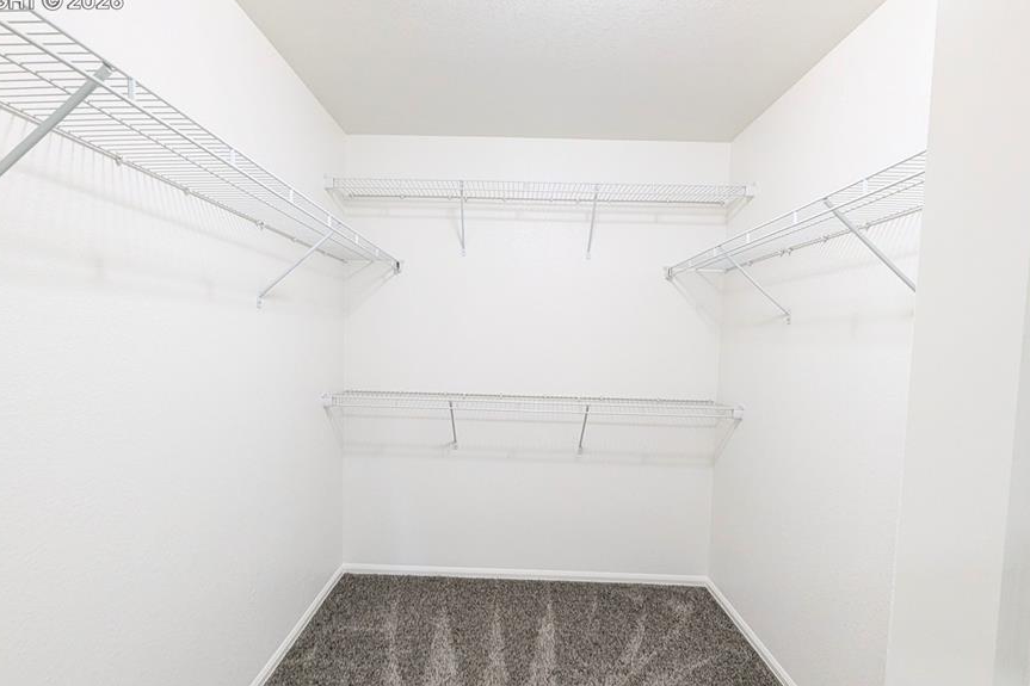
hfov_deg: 96.7
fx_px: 458
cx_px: 502
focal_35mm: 16
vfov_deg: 73.7
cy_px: 363
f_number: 2.2
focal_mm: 1.95
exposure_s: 1/24
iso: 75
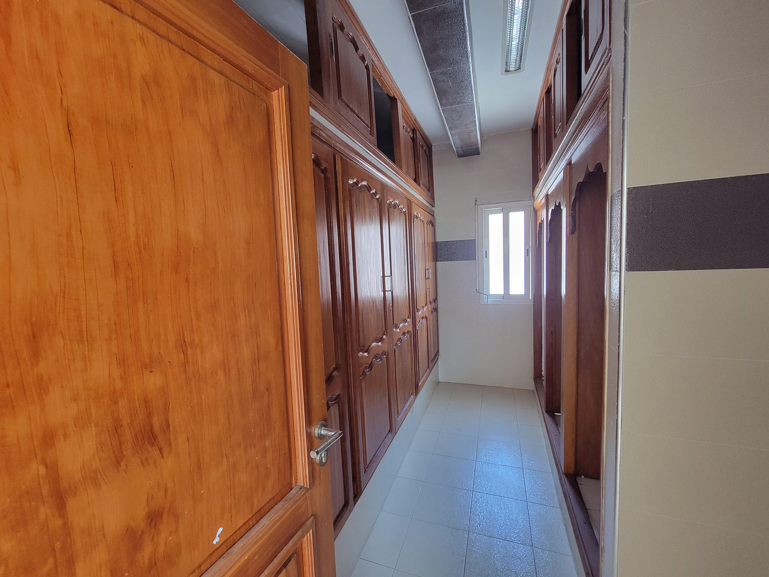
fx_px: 289
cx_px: 384
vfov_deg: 89.9
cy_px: 288
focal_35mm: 13
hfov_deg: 106.2
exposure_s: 1/30
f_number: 2.2
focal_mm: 2.2
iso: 400
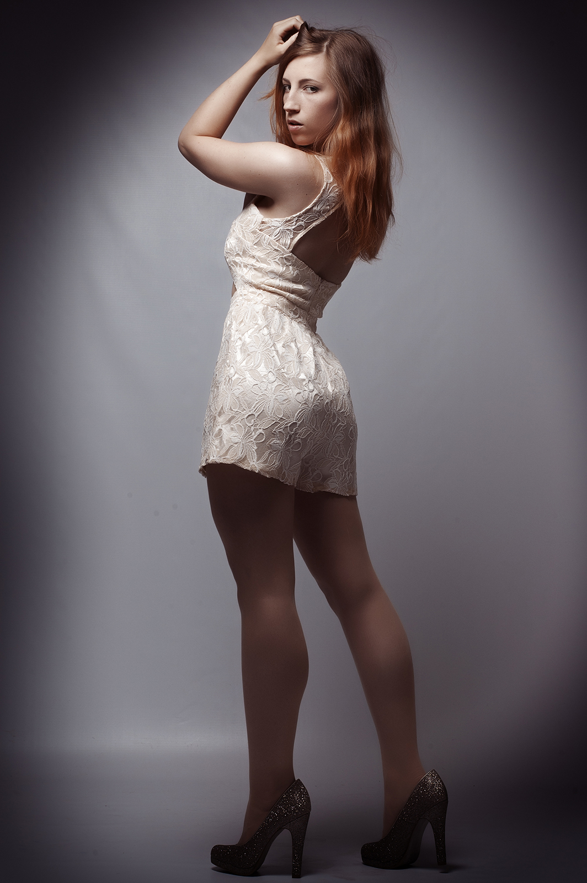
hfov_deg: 18.2
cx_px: 294
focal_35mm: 75
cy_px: 442
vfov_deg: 27.0
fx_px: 1837
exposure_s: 1/500
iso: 200
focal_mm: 50
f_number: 14
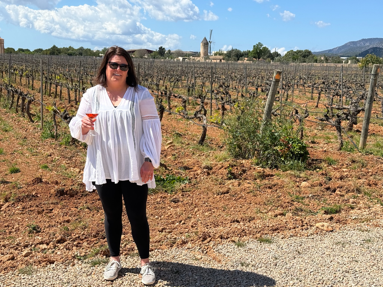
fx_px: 531
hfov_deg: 39.7
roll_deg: -1.9
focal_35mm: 48
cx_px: 192
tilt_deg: -8.3
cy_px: 144
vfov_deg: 30.3
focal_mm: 6.76
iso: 64
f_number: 1.78
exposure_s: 1/4587
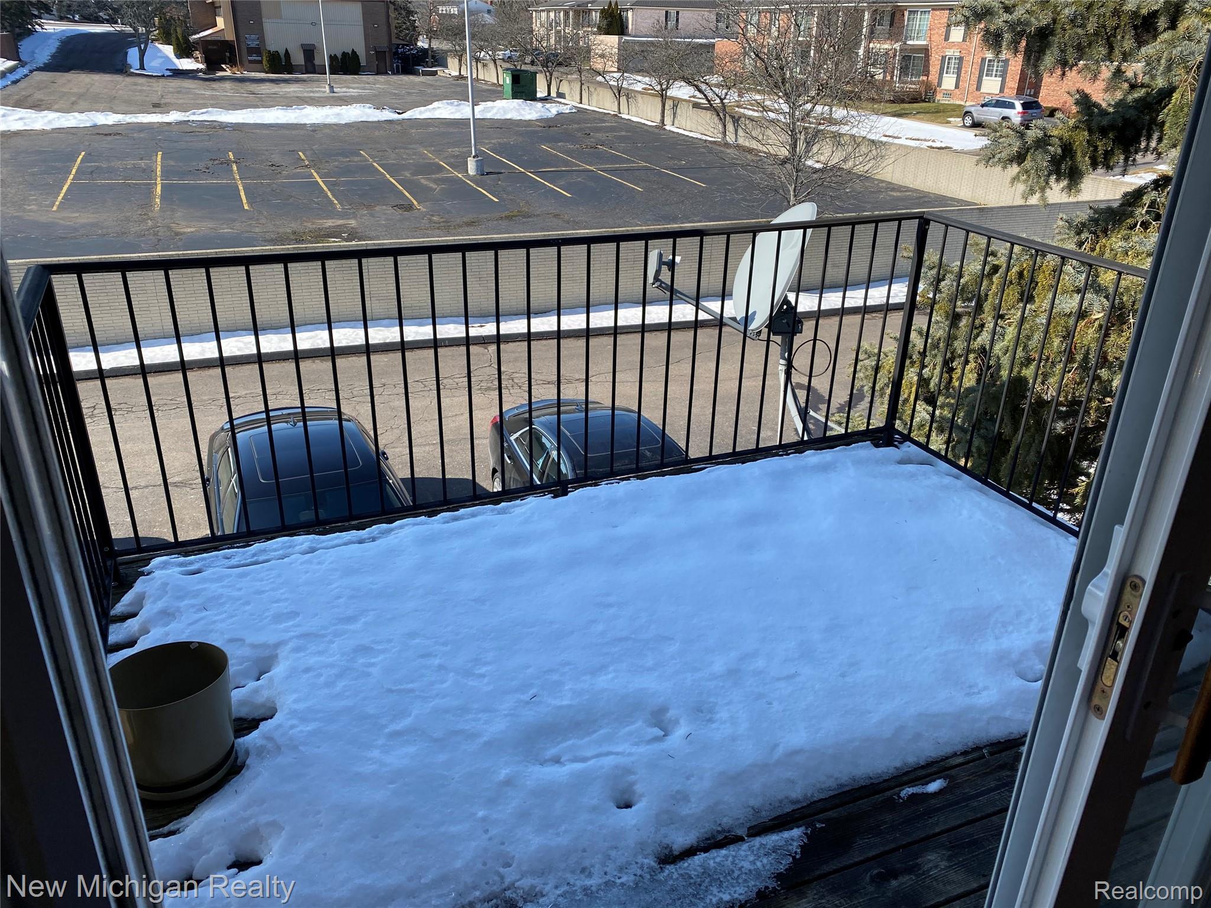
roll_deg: -1.6
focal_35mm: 26
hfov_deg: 67.3
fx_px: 910
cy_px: 454
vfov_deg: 53.1
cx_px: 606
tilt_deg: -24.3
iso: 32
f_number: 1.8
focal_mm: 4.25
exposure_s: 1/1681
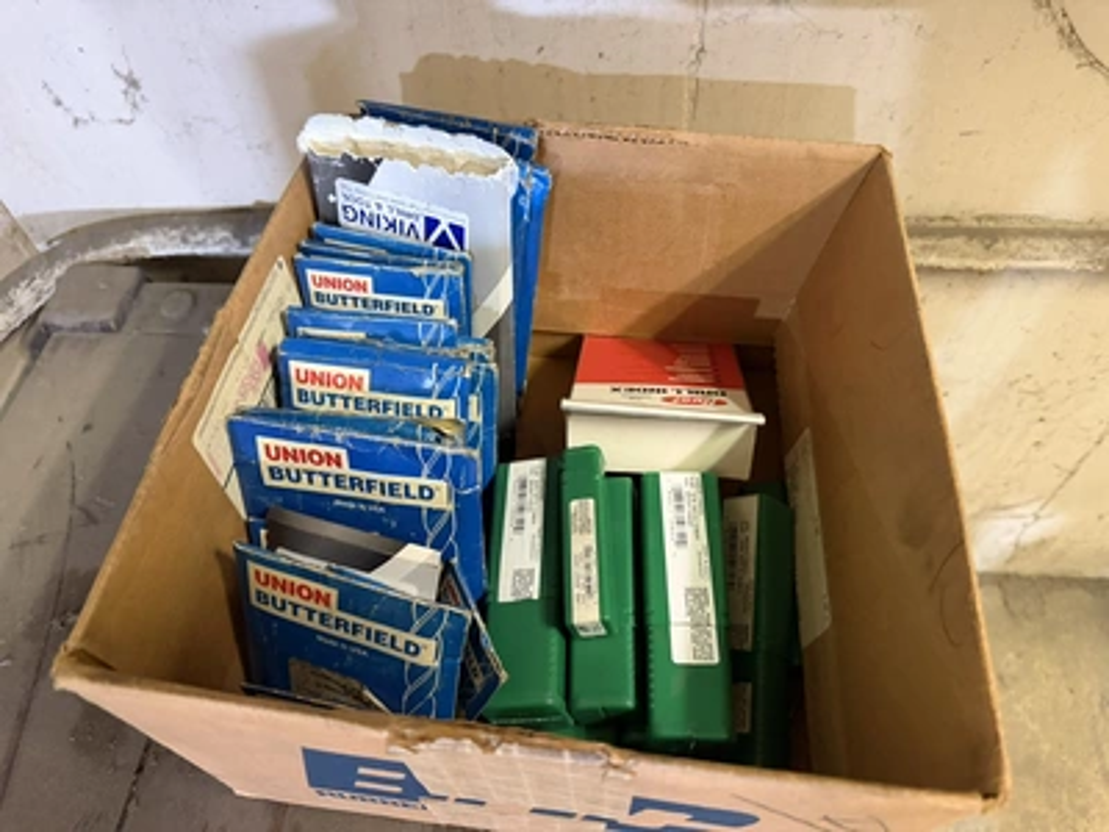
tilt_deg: -53.9
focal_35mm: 24
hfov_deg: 71.6
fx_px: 769
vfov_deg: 56.8
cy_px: 416
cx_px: 554
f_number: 1.78
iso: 800
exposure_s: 1/60
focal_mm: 6.76
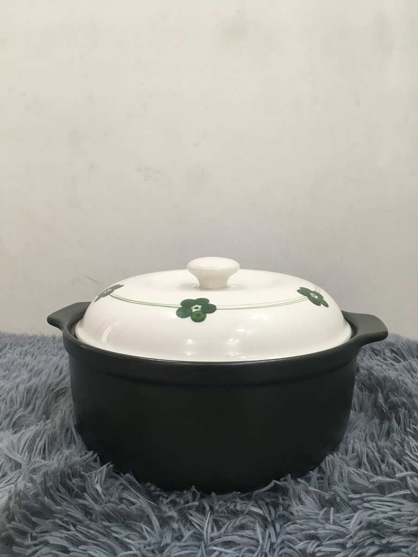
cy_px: 278
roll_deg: +0.2
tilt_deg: -11.1
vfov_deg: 61.7
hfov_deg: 48.2
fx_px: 467
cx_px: 209
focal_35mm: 29
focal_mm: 4.15
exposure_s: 1/33
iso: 64
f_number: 2.2
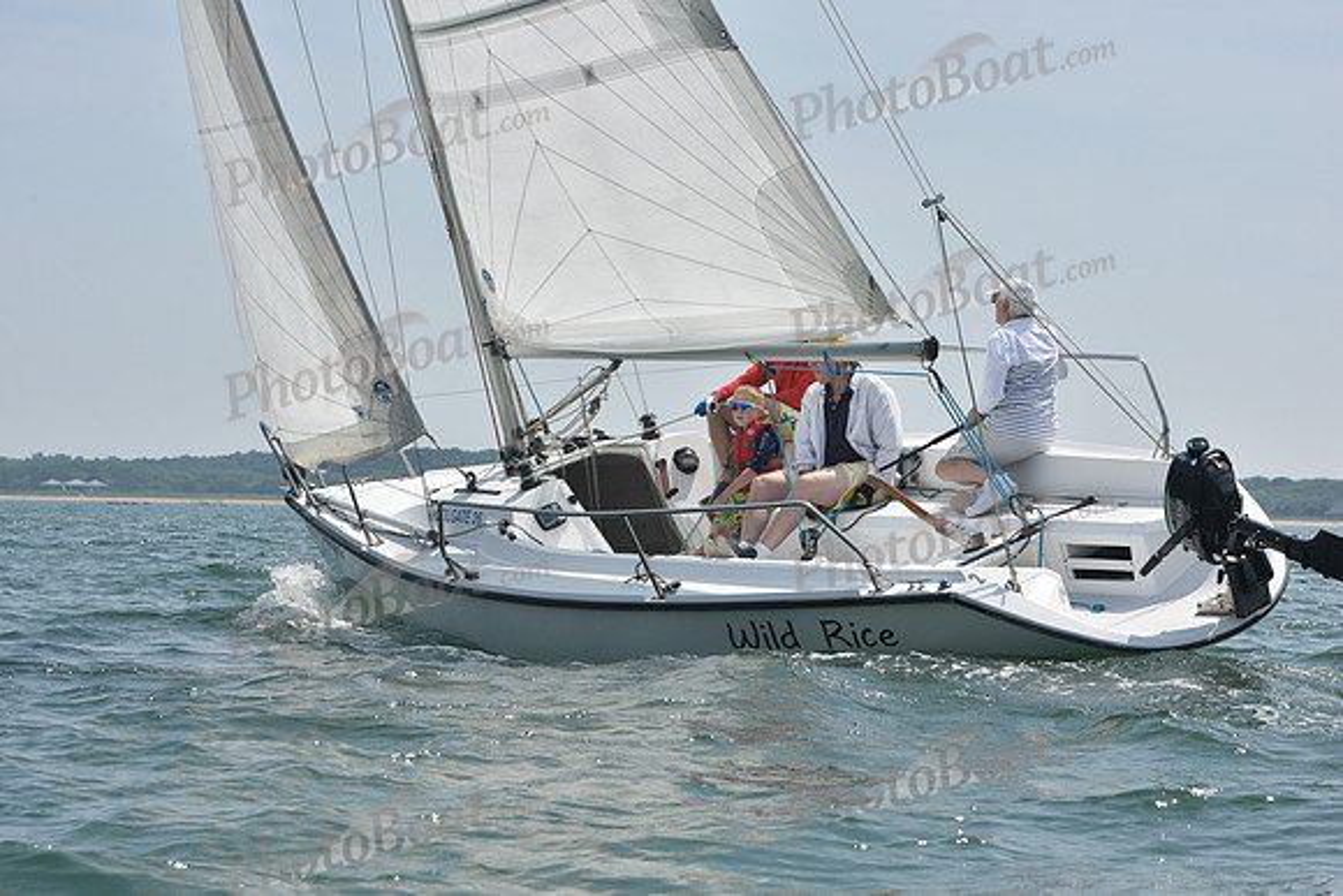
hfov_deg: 21.5
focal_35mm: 95
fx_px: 3545
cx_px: 672
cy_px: 448
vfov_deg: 14.4
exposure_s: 1/1000
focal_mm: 95
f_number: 10
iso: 250
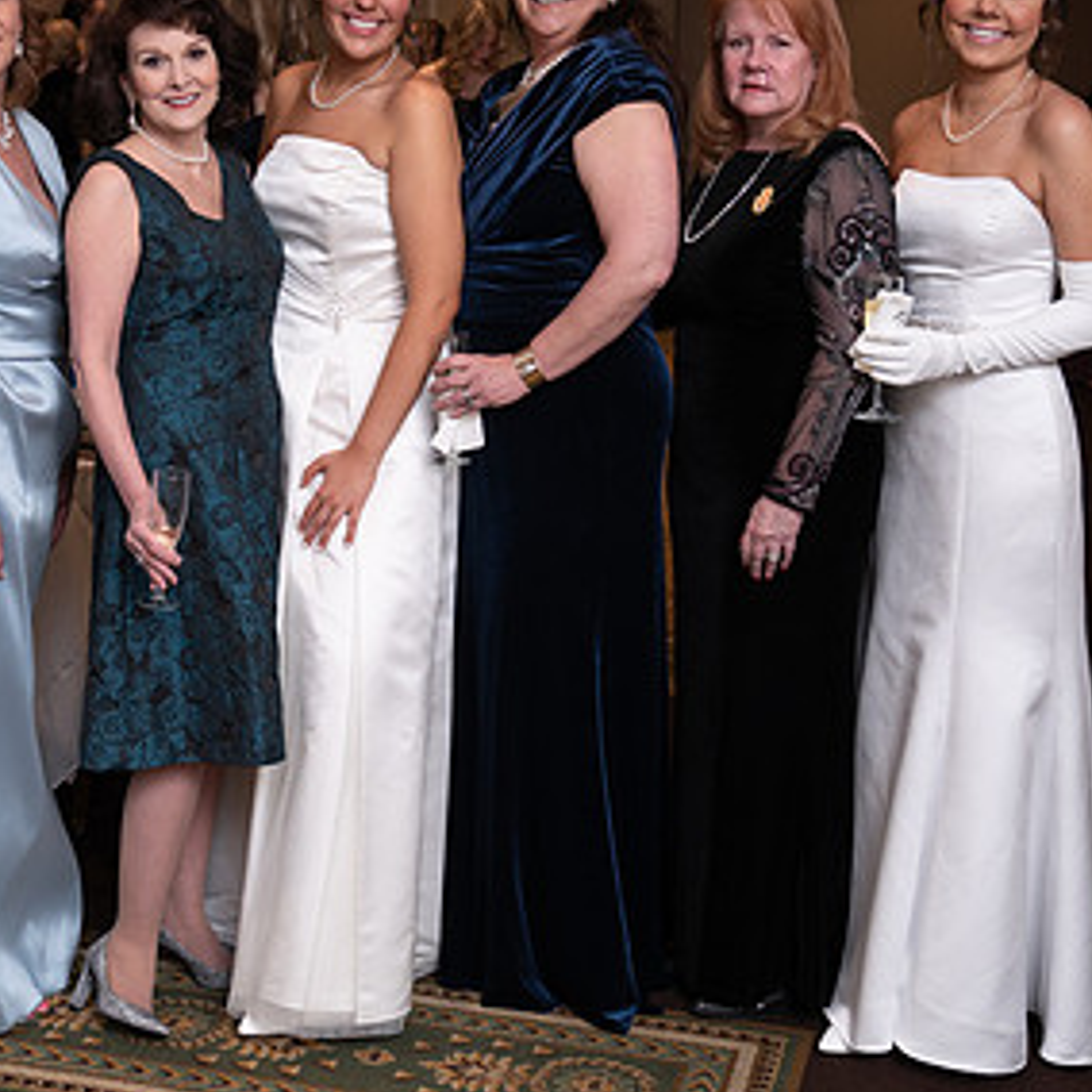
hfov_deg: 29.0
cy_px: 425
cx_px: 434
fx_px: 2106
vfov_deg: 29.0
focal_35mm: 59
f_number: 3.5
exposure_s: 1/80
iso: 800
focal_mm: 34
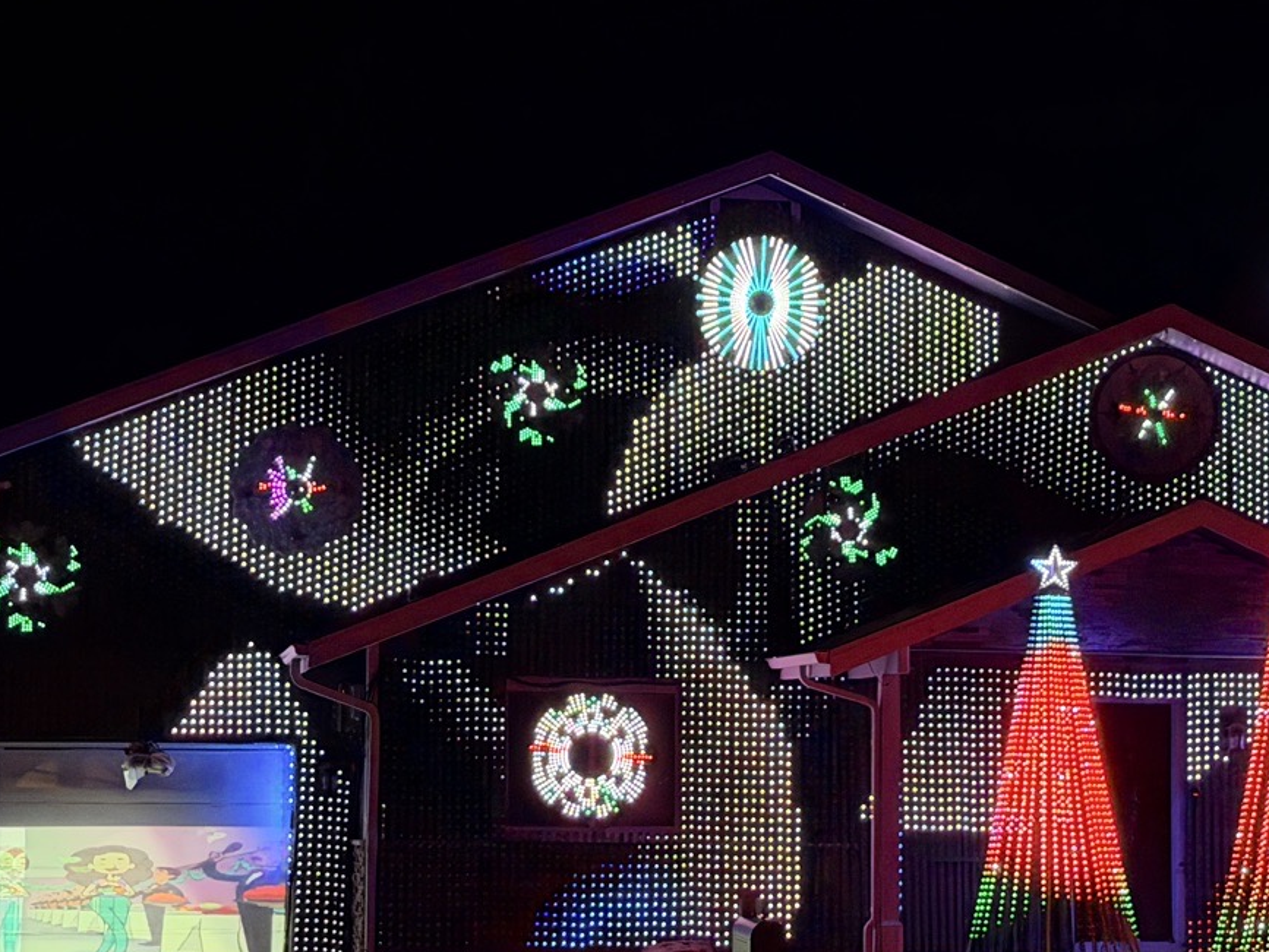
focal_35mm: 83
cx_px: 692
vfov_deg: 17.8
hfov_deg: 23.5
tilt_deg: +4.7
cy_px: 593
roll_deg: -0.3
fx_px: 3044
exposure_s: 1/30
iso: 640
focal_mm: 6.76
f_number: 1.78
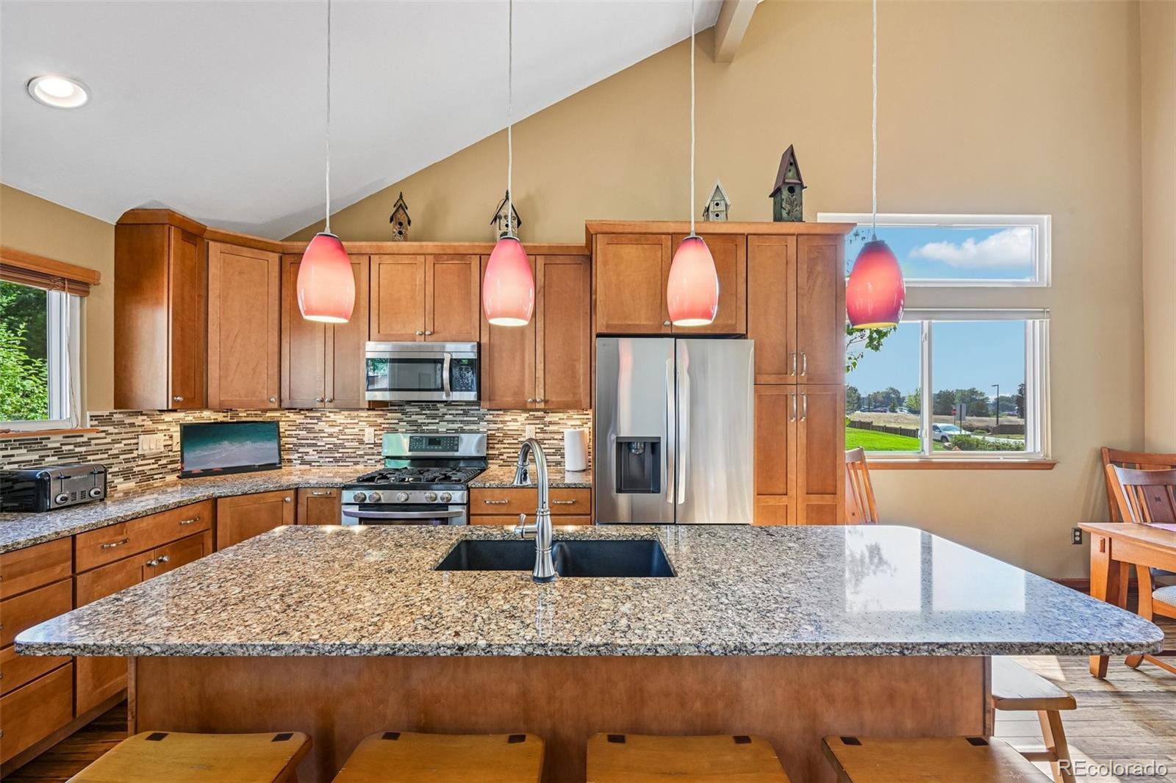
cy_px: 392
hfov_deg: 104.3
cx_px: 588
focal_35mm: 14
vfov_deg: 81.2
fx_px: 457
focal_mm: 14
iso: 280
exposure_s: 1/15
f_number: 10
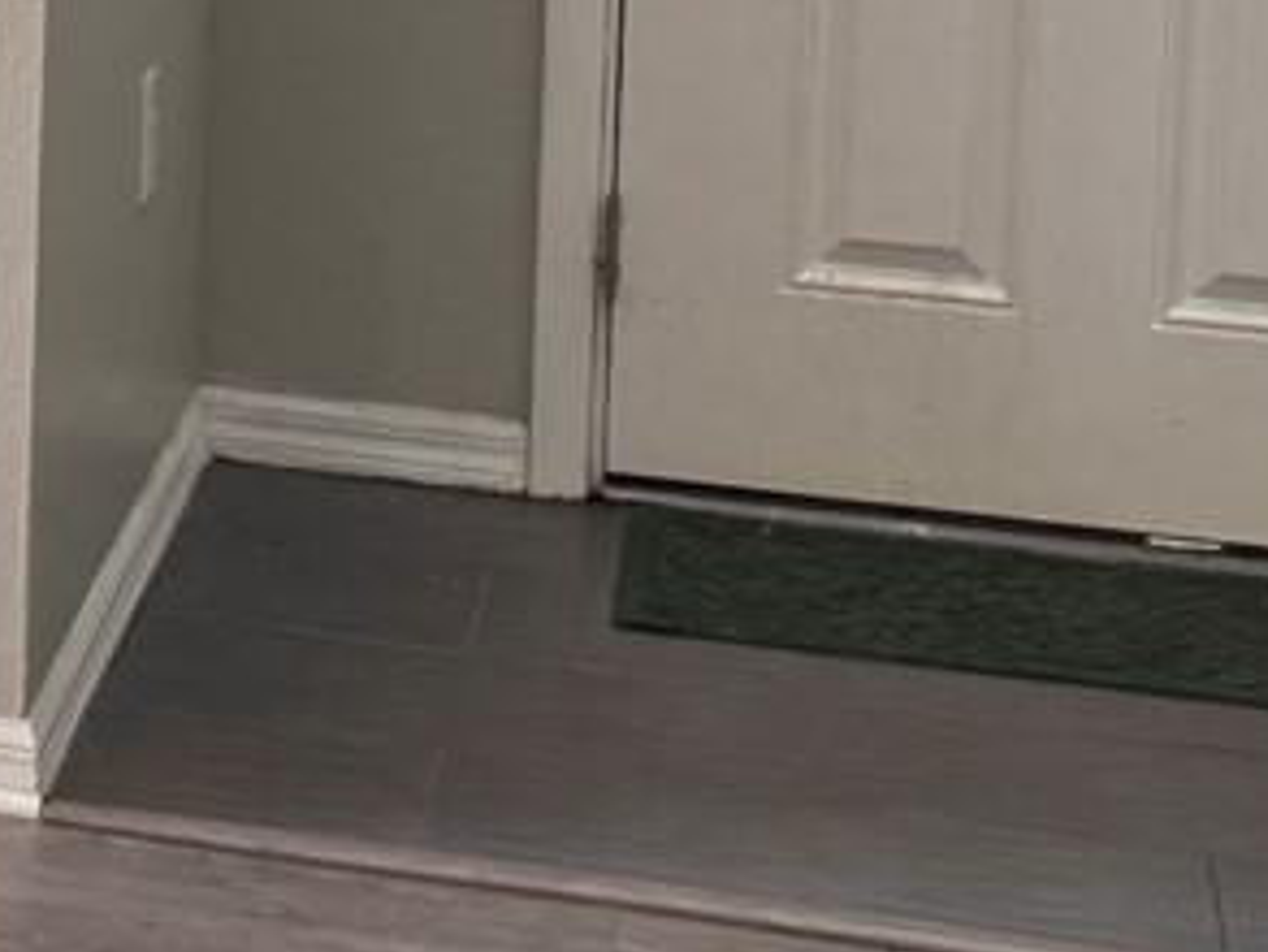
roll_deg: -0.7
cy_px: -498
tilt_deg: -5.0
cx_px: -1238
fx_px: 4801
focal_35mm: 131
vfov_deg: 10.9
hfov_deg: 13.1
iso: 125
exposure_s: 1/120
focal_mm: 6.76
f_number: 1.78
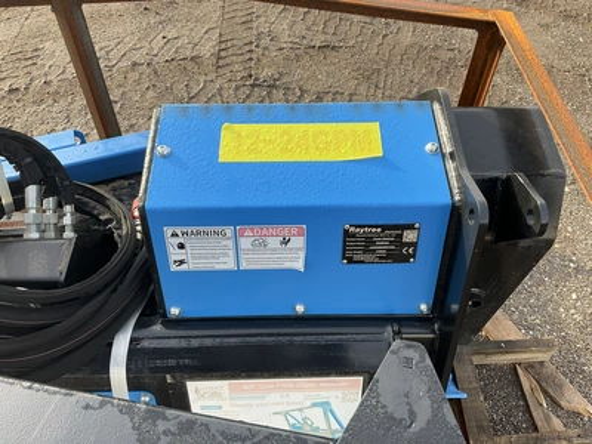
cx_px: 296
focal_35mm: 29
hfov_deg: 61.7
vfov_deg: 48.2
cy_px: 222
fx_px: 496
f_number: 1.8
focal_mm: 3
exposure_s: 1/294
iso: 25
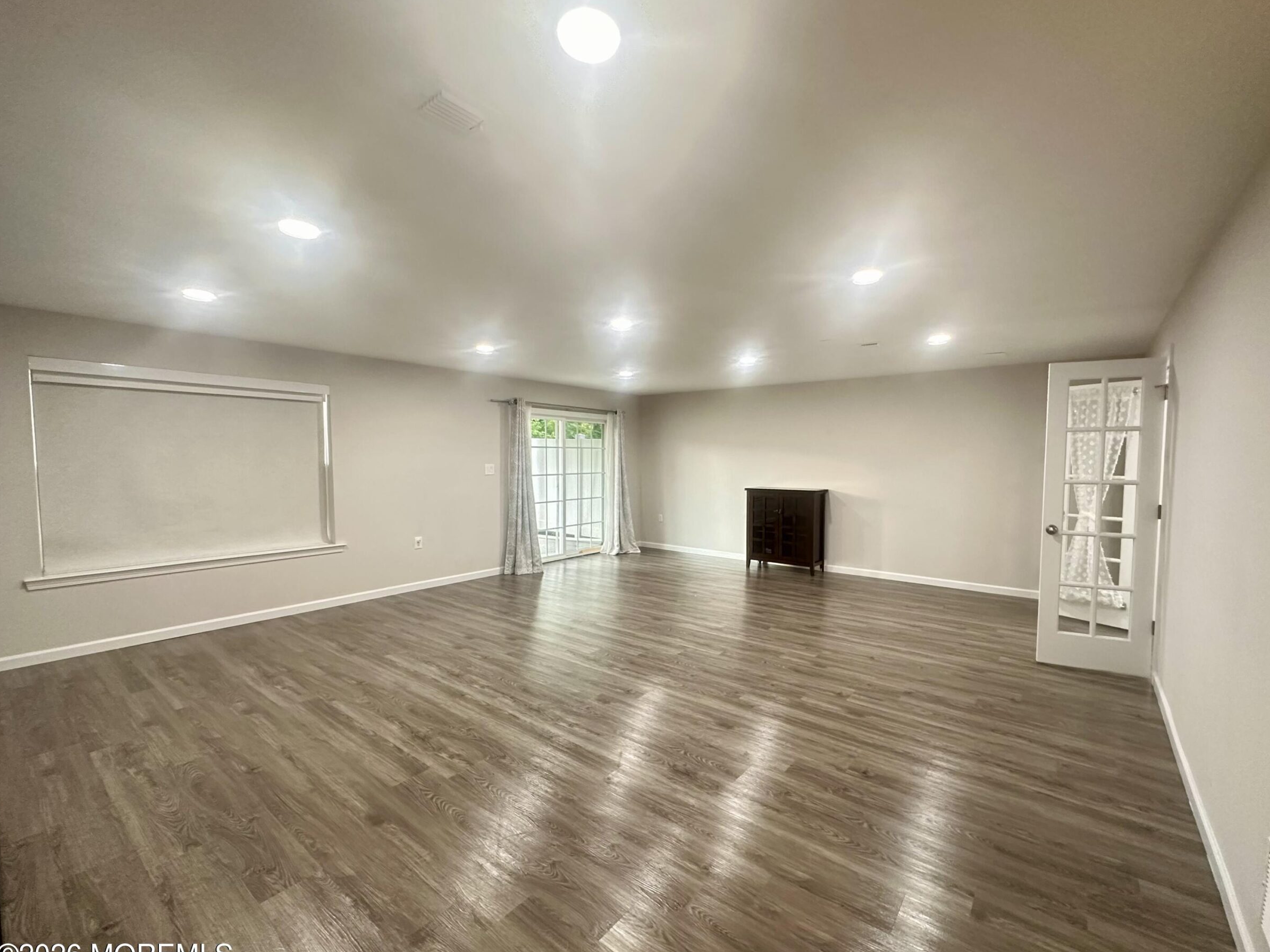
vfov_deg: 81.7
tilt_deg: -2.9
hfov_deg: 98.0
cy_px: 491
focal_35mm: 15
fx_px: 550
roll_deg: +0.0
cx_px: 675
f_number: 2.2
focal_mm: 2.22
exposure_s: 1/60
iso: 400
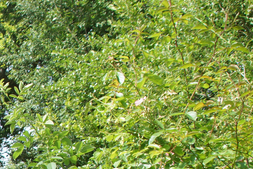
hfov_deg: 14.5
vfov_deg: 10.3
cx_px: -176
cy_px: 293
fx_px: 893
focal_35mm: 127
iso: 100
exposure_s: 1/160
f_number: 5.6
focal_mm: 24
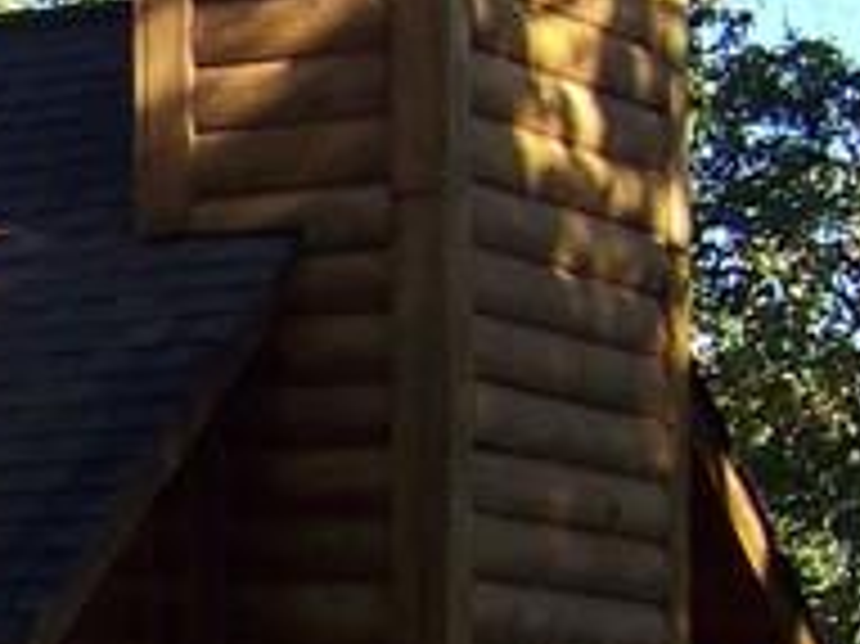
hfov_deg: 9.4
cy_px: 928
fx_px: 4792
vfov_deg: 7.6
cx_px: -1000
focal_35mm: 193
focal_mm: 5.85
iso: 67
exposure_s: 1/320
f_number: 2.8
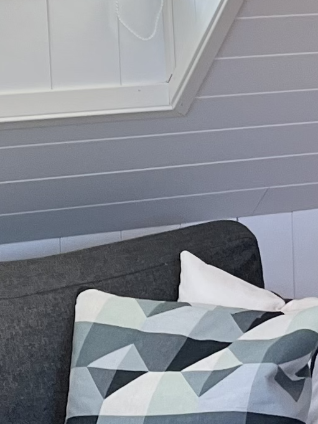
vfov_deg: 12.8
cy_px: 241
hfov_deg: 9.2
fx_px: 1886
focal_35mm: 154
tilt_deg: -12.4
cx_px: 597
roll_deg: -0.4
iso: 100
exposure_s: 1/100
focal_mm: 5.1
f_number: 1.6
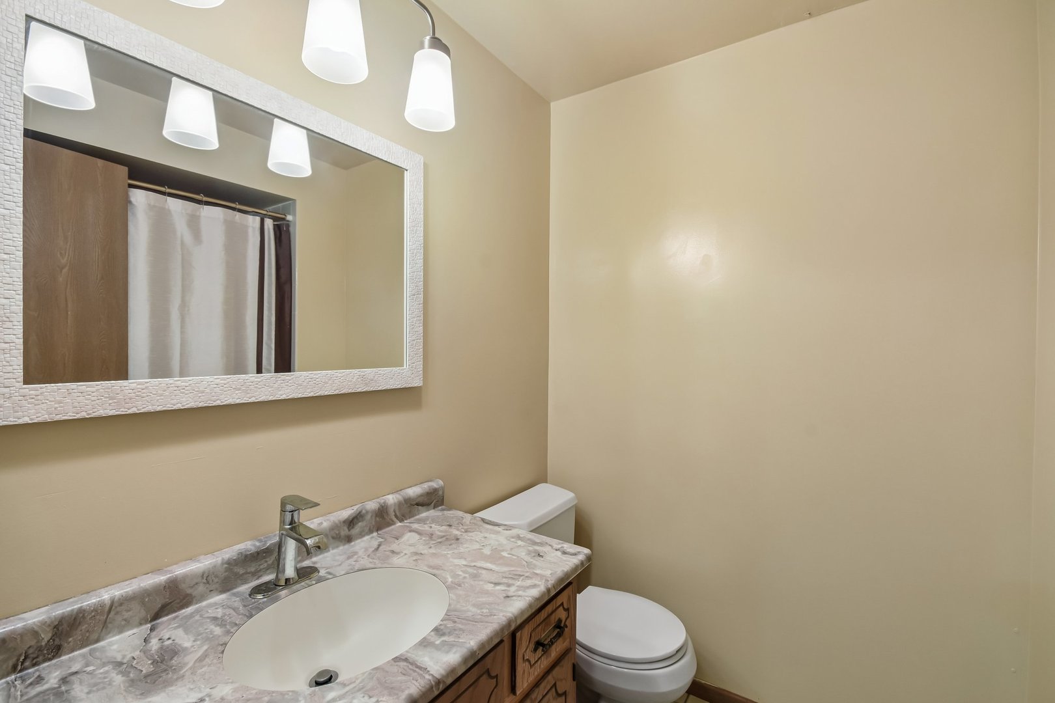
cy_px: 352
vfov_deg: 77.3
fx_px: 440
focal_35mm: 15
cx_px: 528
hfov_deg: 100.4
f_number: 8
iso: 500
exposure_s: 1/30
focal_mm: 10
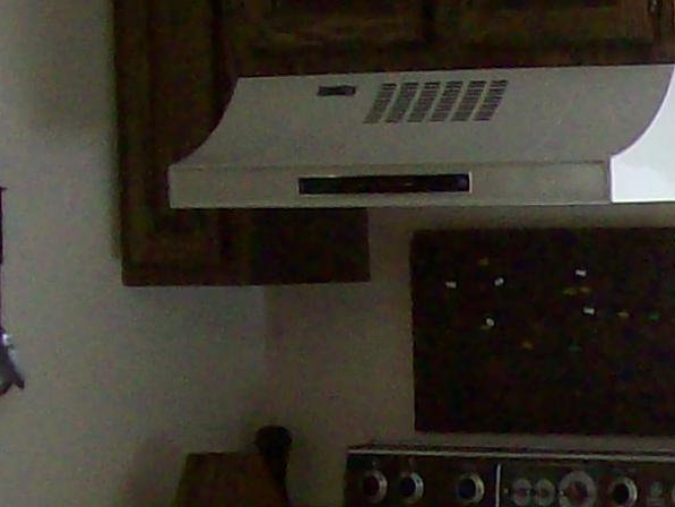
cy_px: 748
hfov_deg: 9.9
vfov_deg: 8.1
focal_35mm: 181
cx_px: 1507
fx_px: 3530
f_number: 2.7
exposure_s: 1/30
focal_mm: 6
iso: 160
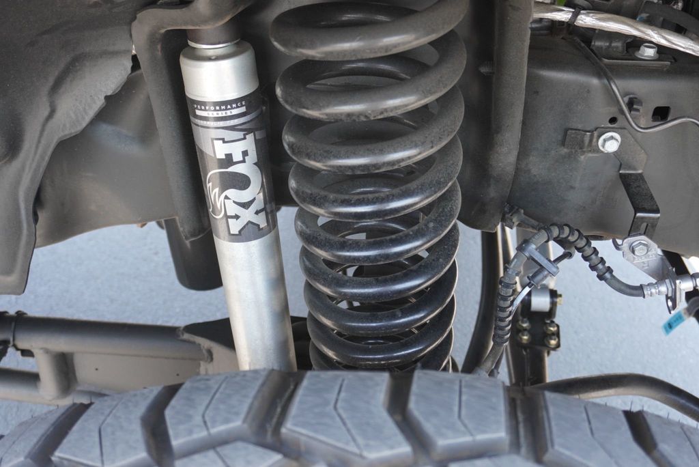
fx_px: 670
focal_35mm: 34
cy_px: 234
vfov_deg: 38.4
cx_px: 350
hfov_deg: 55.1
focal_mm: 23
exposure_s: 1/160
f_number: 4
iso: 640
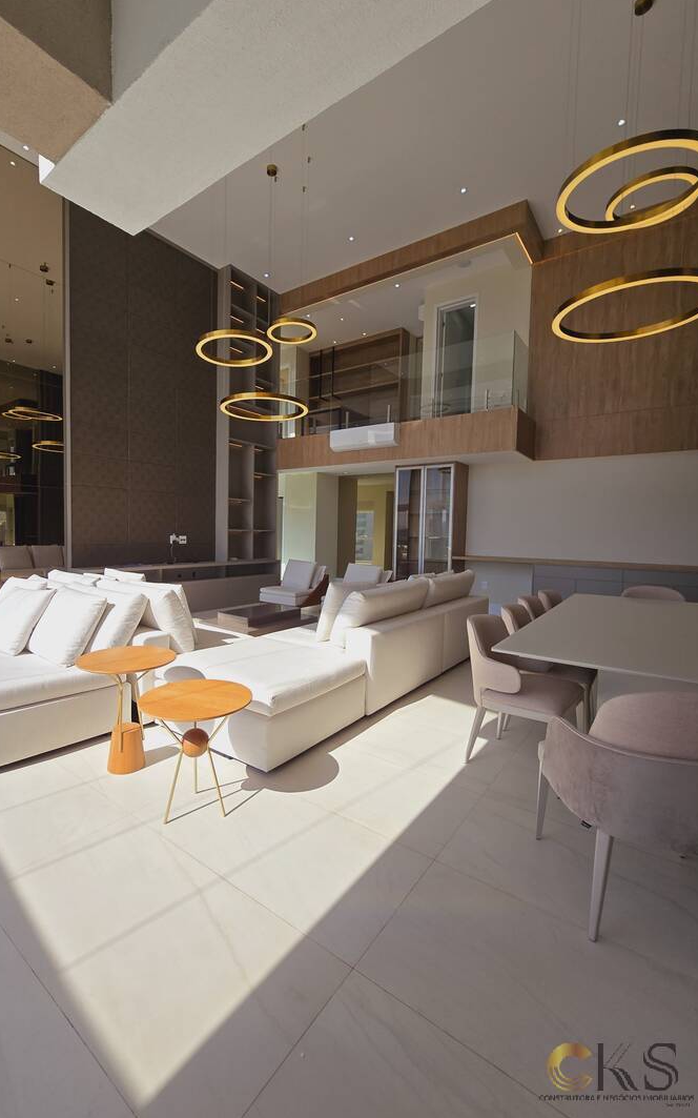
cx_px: 314
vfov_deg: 105.3
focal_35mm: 14
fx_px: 426
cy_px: 561
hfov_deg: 78.4
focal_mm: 2.2
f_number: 2.2
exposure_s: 1/2043
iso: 50
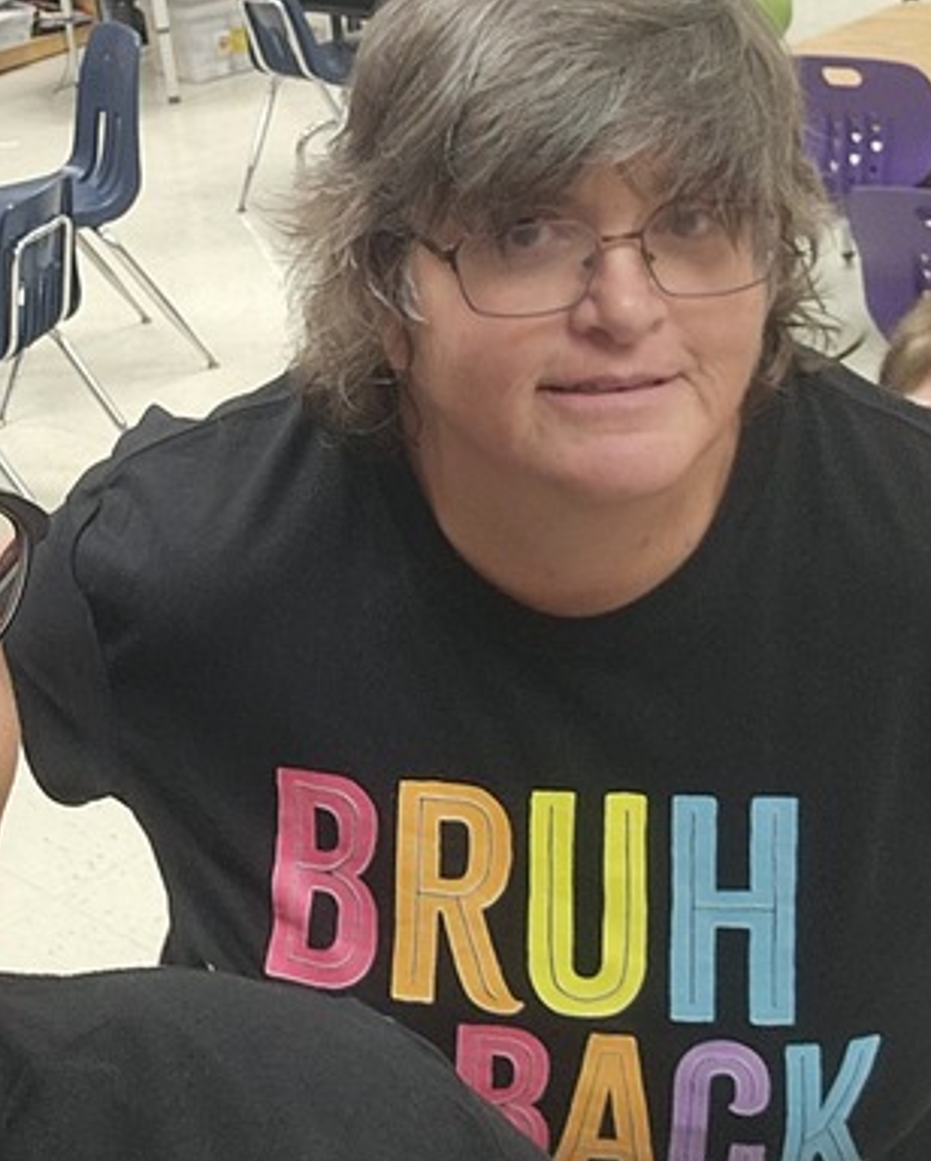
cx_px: 121
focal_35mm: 65
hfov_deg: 23.0
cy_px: 547
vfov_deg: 29.1
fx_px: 2235
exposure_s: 1/60.2
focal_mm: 3.3
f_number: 2.2
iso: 320
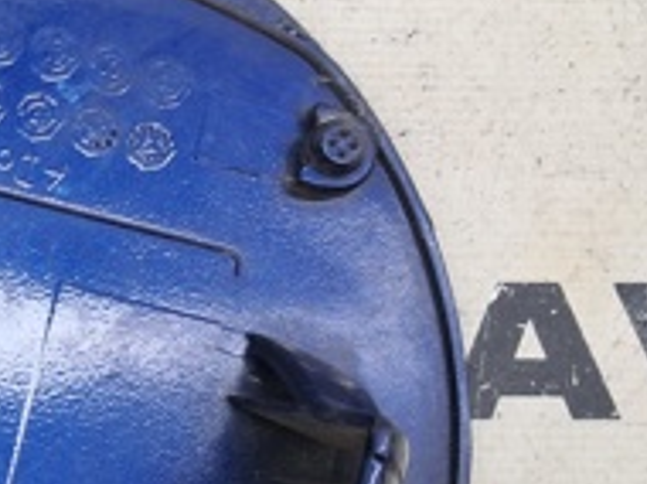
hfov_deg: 19.4
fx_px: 1699
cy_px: 458
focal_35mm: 91
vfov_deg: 16.0
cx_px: -259
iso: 50
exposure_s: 1/50
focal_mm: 4
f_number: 1.8
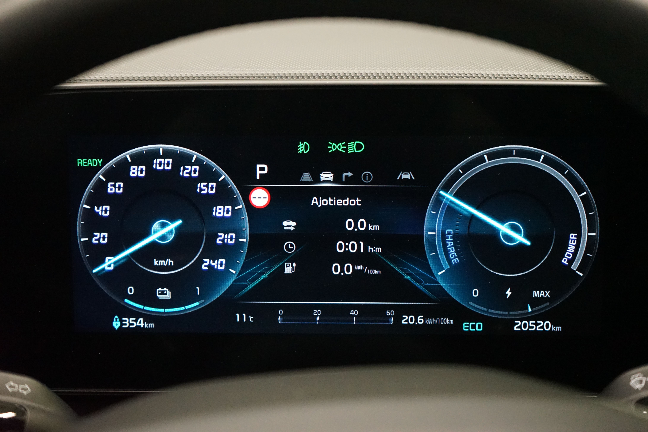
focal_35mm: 44
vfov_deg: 30.5
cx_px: 324
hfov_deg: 44.5
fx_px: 792
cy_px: 216
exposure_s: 1/50
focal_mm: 44
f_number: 4.5
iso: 6400
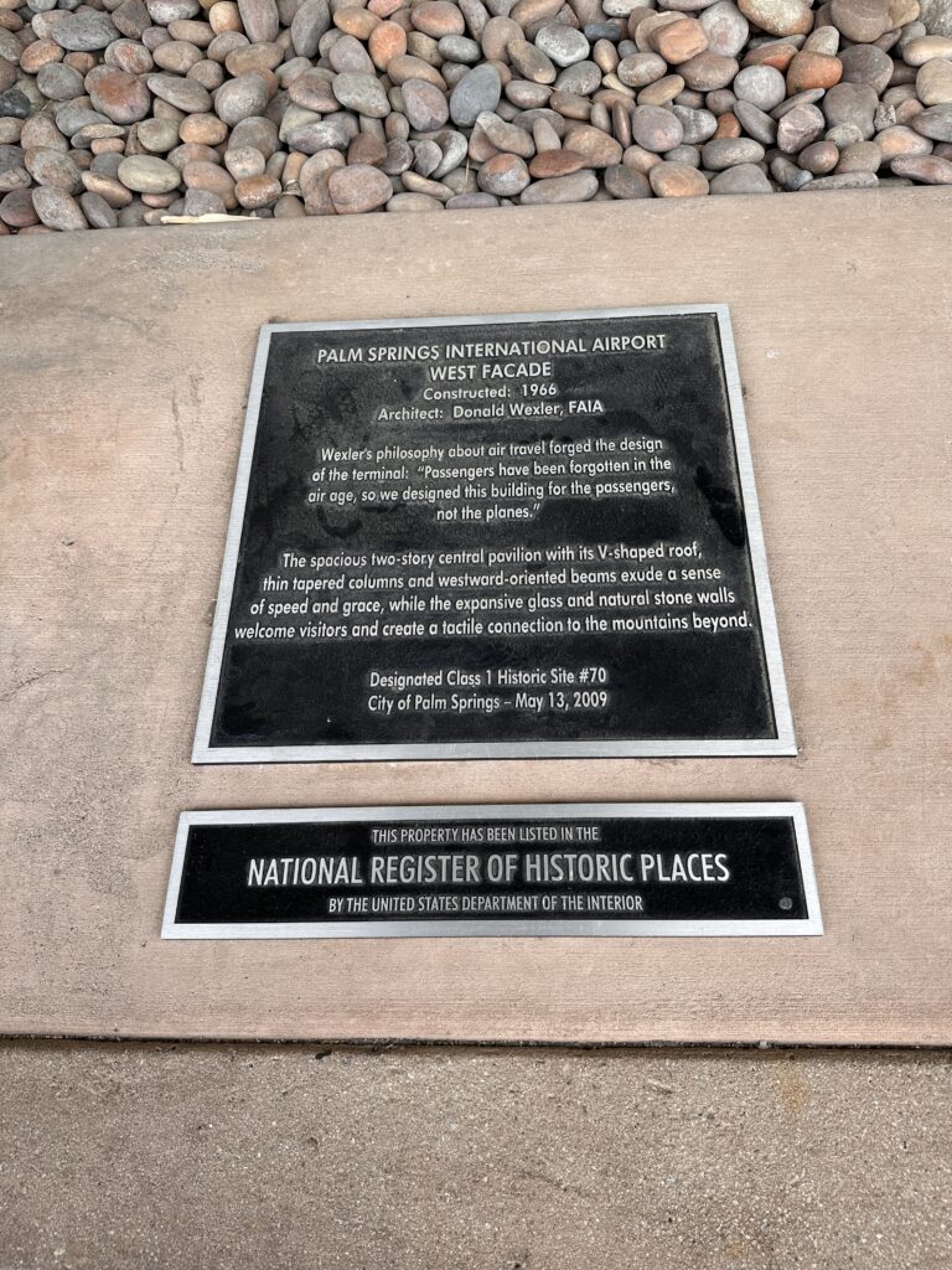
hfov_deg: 56.8
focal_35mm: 24
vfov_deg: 71.6
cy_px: 635
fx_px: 880
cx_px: 476
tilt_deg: -61.8
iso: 80
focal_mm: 6.86
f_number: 1.78
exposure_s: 1/1062
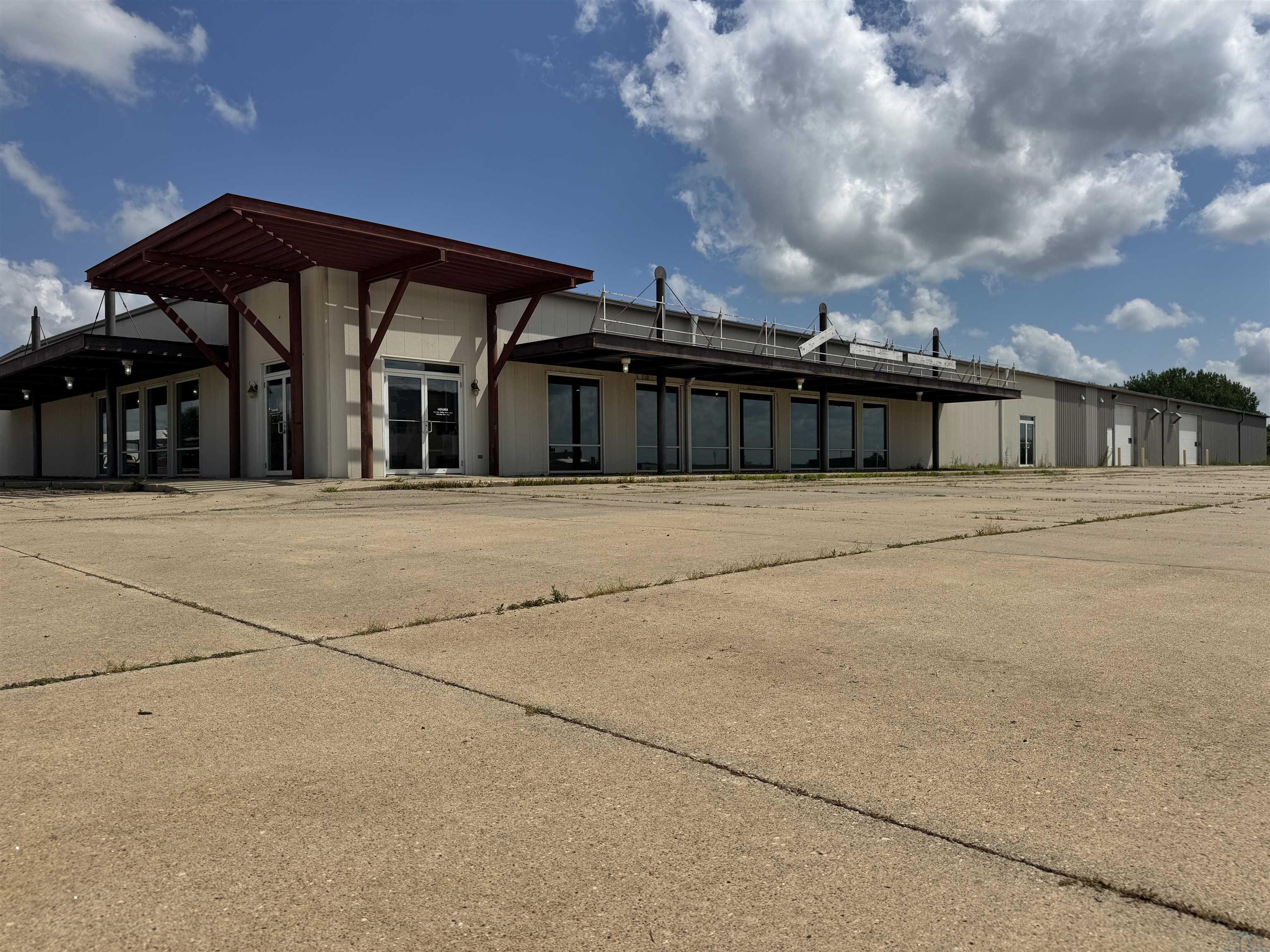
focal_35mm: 24
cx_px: 635
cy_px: 476
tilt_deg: +0.1
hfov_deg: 71.6
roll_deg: +0.7
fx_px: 881
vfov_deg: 56.8
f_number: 1.78
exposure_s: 1/12346
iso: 80
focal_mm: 6.76
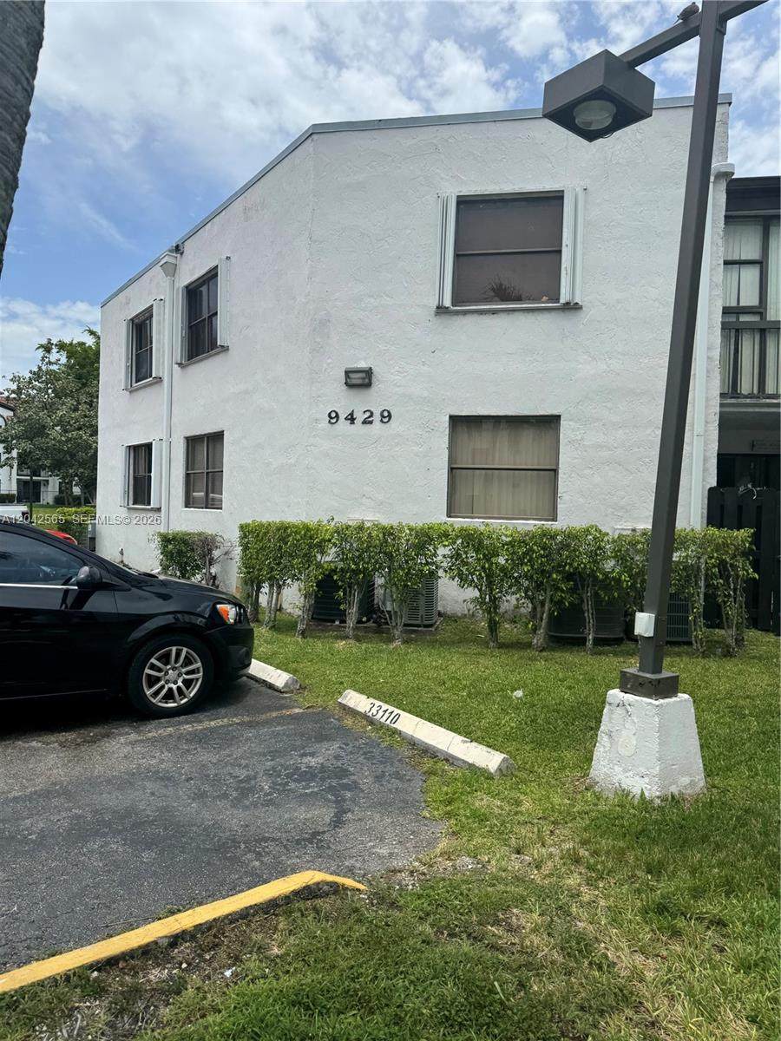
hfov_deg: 56.8
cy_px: 520
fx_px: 722
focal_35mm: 24
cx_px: 390
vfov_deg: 71.6
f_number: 1.78
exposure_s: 1/4310
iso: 80
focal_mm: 6.76
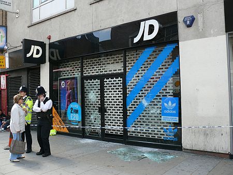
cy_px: 88
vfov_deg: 40.7
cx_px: 116
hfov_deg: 52.6
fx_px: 236
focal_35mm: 35
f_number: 4
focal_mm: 7.4
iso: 100
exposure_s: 1/200
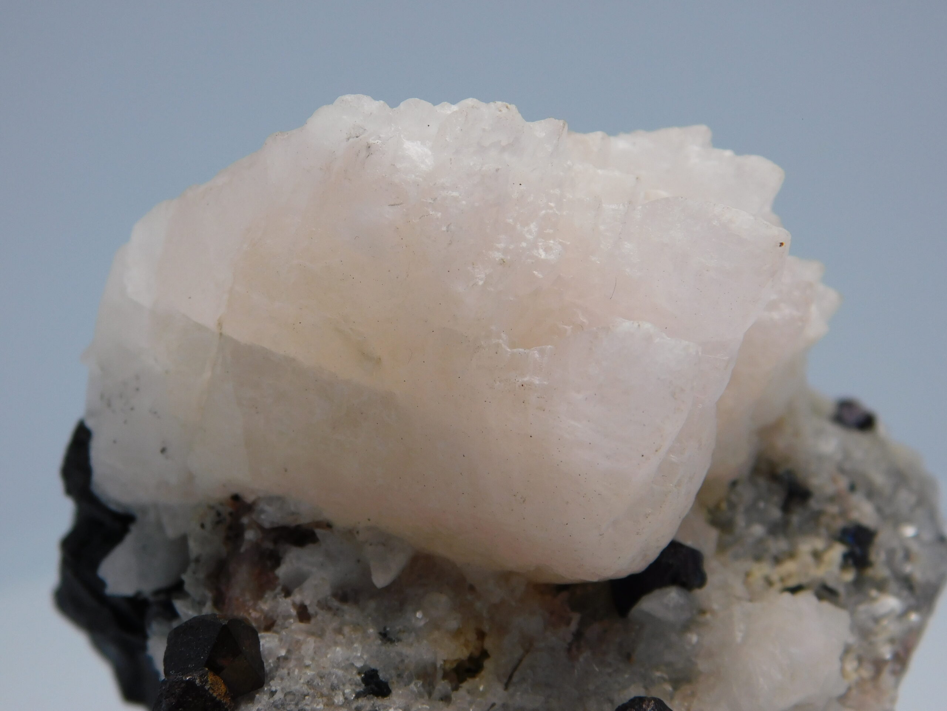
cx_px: 474
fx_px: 2189
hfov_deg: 24.4
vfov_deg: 18.4
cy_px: 356
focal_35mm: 80
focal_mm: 14.2
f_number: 4.4
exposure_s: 1/320
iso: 125
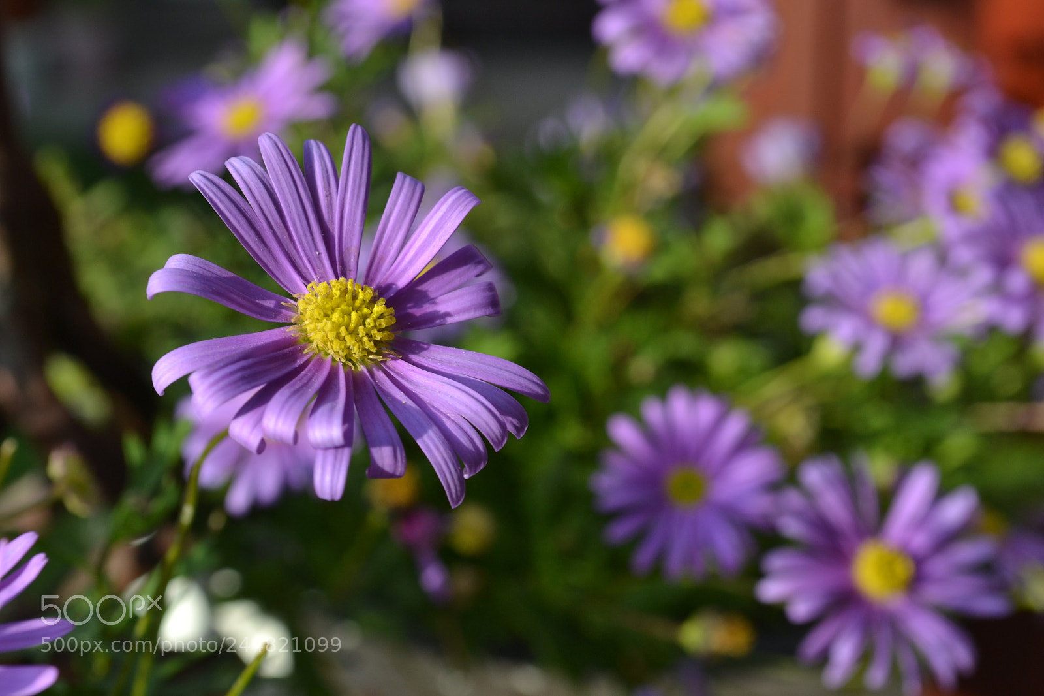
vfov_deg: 22.6
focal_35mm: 60
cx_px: 522
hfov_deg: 33.4
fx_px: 1740
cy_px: 348
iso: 160
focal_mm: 40
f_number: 8
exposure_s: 1/125
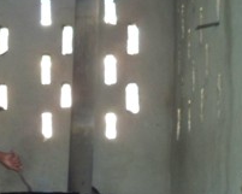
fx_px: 609
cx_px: -31
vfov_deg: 17.8
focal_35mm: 85
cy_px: 175
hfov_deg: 21.2
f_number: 3.1
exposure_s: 1/60
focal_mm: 6.3
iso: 400
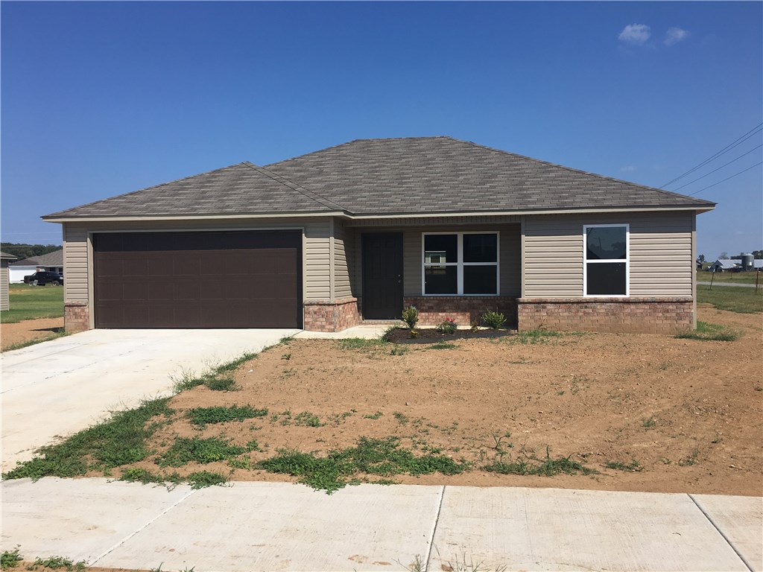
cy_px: 286
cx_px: 382
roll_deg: +0.0
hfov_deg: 61.7
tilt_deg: -0.5
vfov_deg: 48.2
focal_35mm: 29
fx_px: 639
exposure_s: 1/2653
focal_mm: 4.15
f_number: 2.2
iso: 25
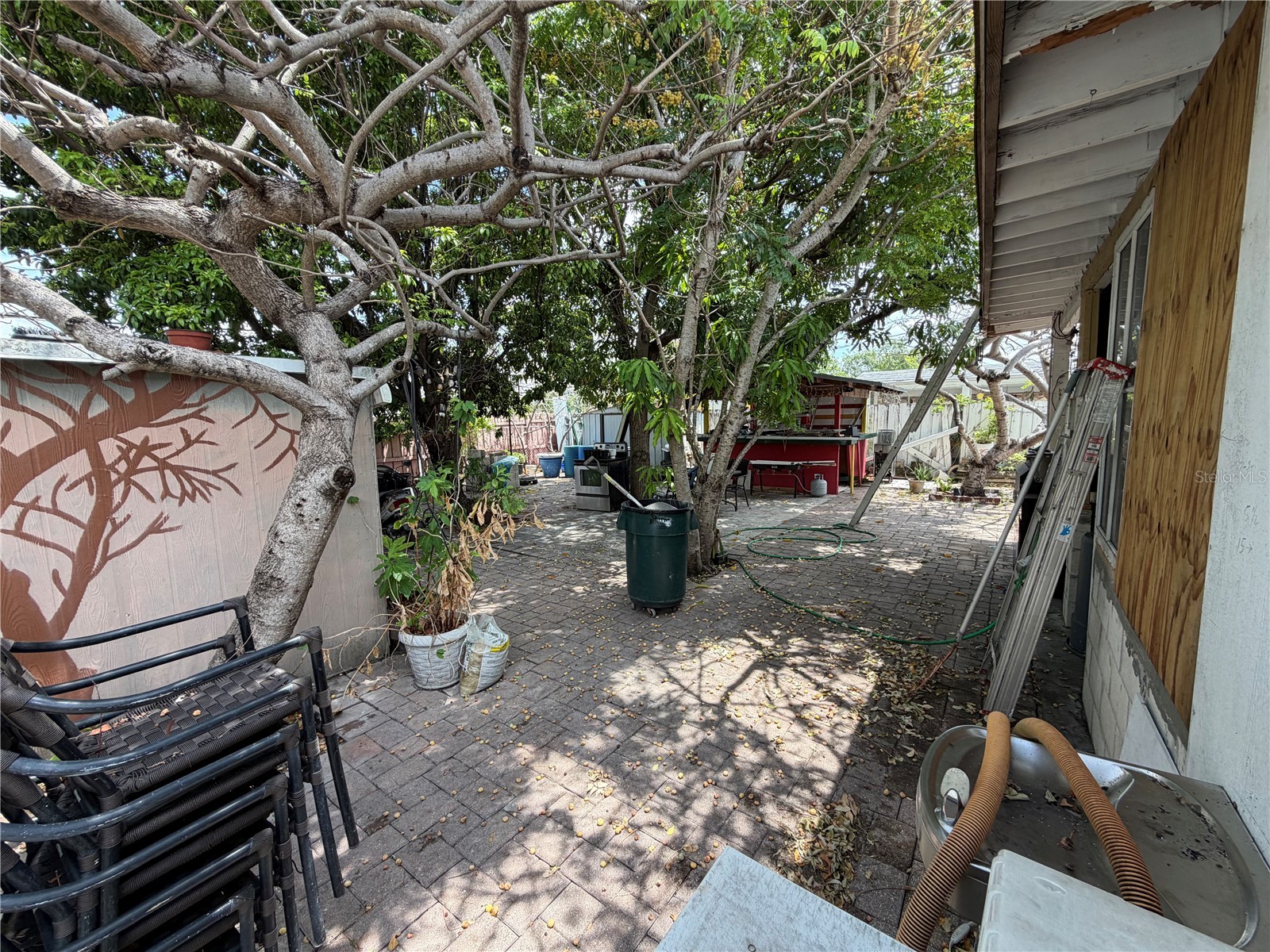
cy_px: 476
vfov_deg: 85.7
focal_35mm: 14
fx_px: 514
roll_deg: +0.7
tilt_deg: -6.6
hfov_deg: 102.1
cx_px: 635
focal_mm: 2.22
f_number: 2.2
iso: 40
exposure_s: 1/228
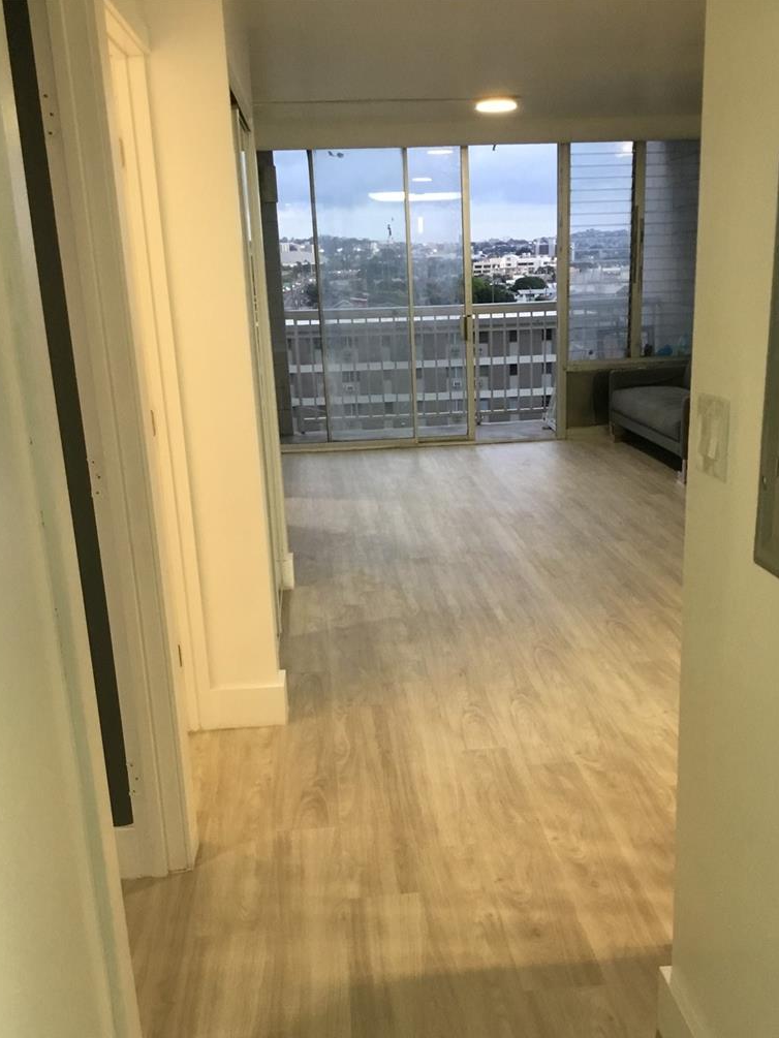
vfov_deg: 49.9
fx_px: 1110
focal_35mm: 37
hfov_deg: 38.6
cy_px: 617
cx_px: 435
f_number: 2.4
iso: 100
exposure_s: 1/30
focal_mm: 3.3
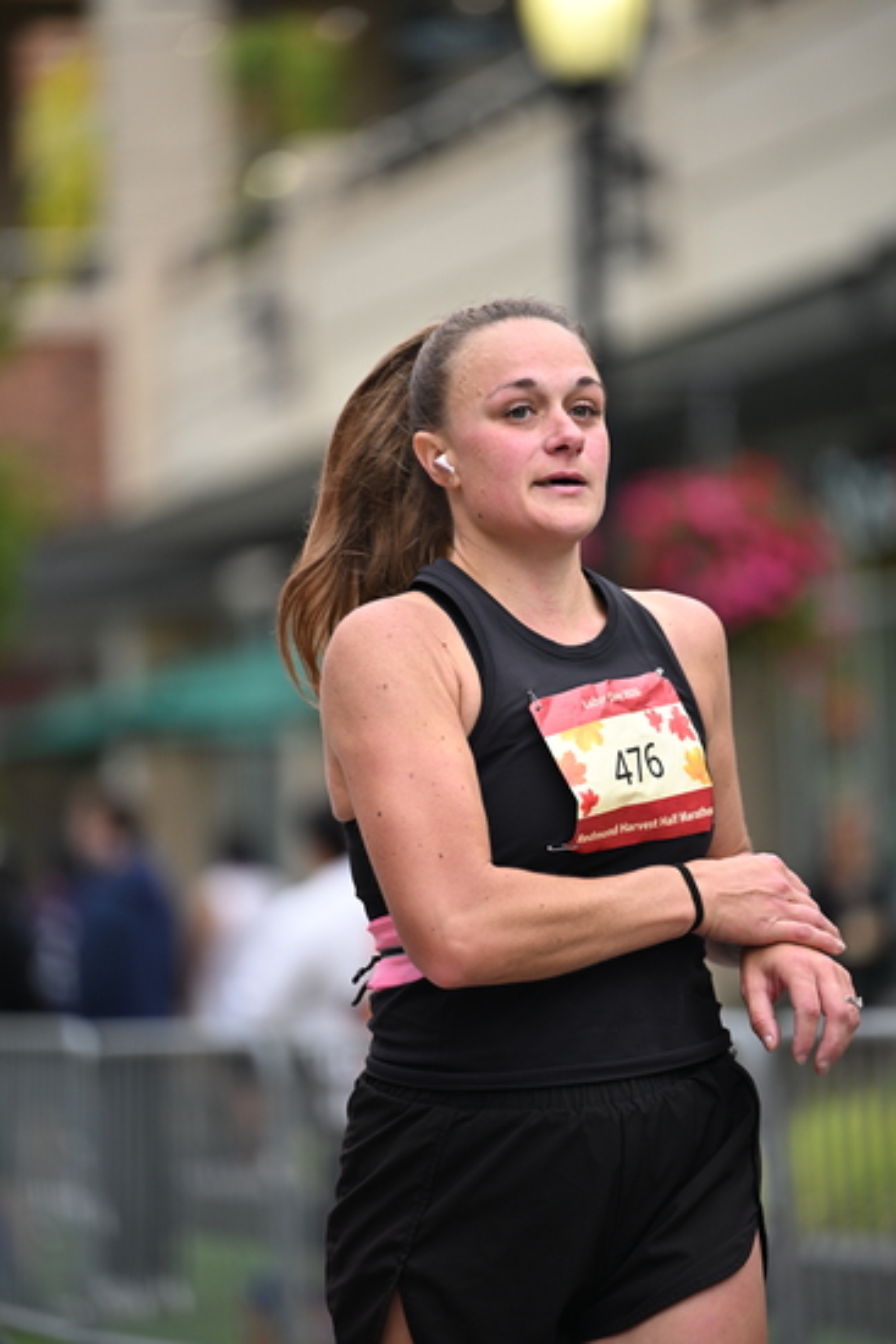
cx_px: 448
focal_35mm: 200
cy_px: 672
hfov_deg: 6.9
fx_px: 7461
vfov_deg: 10.3
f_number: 2.8
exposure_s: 1/2000
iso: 640
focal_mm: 200
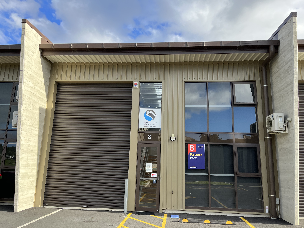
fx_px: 228
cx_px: 152
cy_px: 114
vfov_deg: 53.1
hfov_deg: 67.3
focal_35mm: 26
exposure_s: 1/1036
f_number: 1.6
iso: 50
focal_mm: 5.1
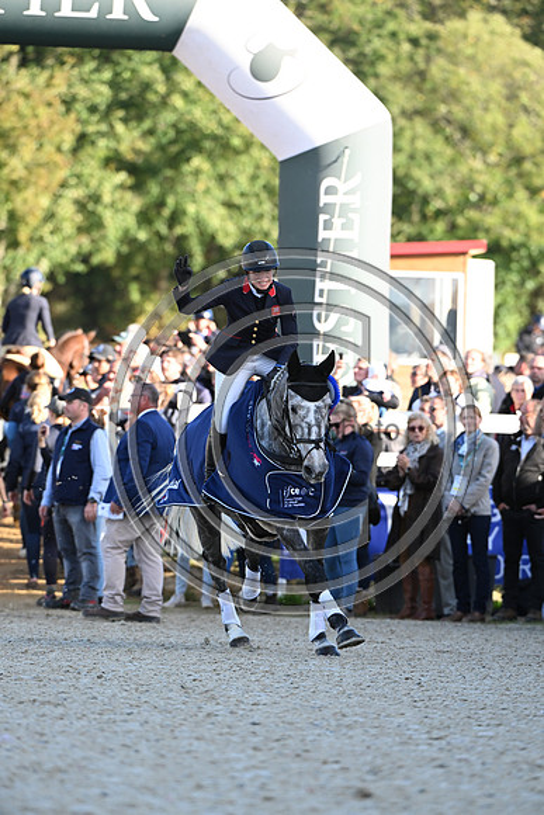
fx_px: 7928
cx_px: 272
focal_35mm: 350
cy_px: 408
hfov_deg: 3.9
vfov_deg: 5.9
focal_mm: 350
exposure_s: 1/800
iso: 1250
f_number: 5.6
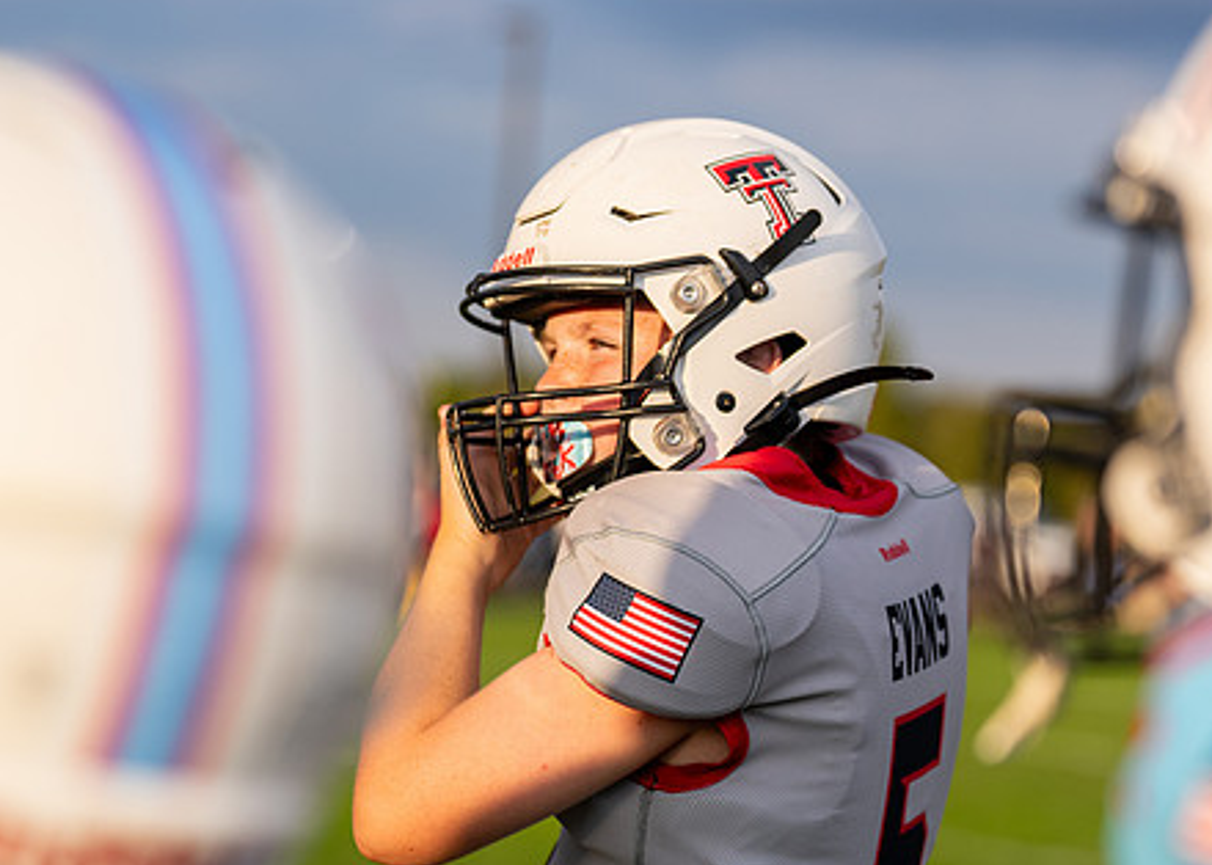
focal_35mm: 138
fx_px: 4749
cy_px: 532
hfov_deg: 14.5
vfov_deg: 10.4
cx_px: 698
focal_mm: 98
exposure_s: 1/2000
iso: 400
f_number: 2.8
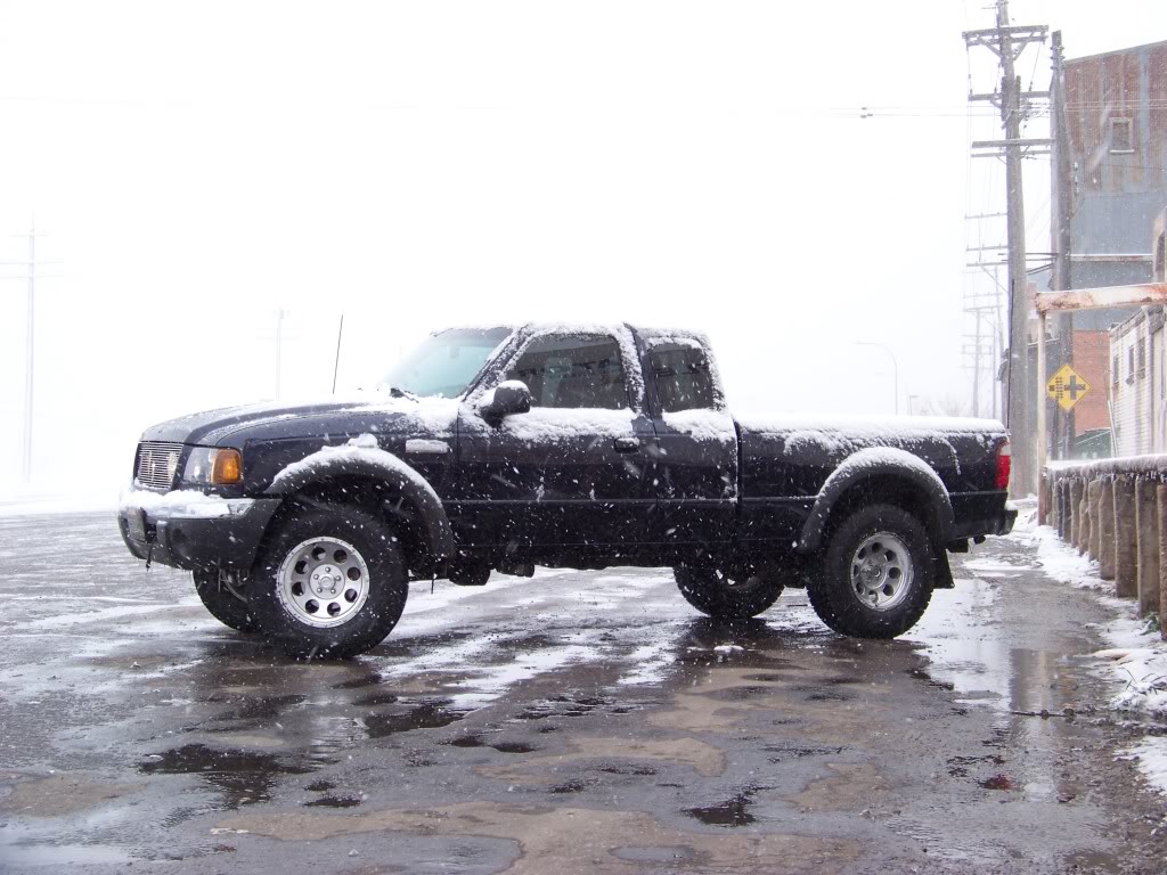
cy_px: 438
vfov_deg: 26.6
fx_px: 1854
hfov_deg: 34.9
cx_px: 584
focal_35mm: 55
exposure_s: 1/320
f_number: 3.2
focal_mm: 9.36
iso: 64
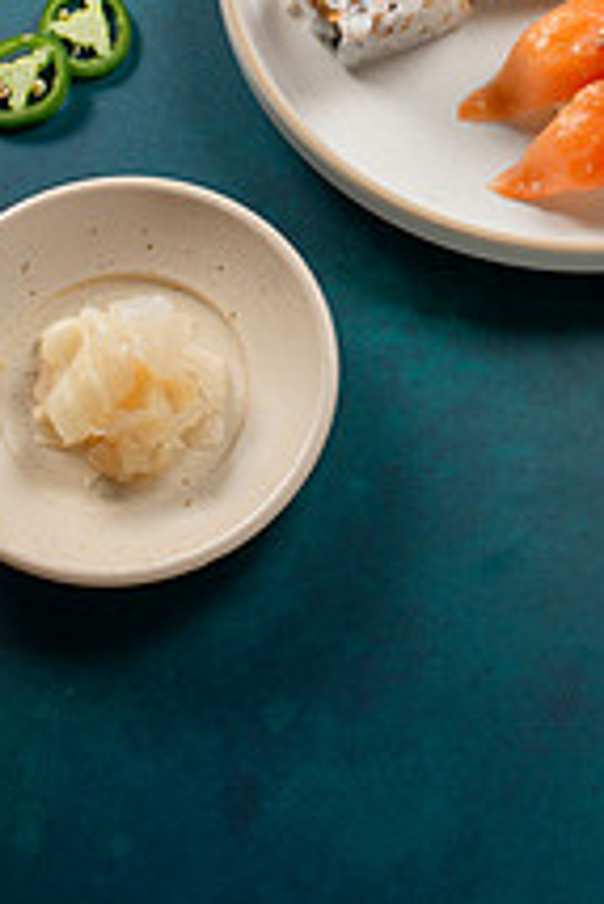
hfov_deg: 12.9
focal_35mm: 105
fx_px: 2638
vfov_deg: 19.1
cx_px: 579
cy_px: 80
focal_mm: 50
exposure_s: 1/200
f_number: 9
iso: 250
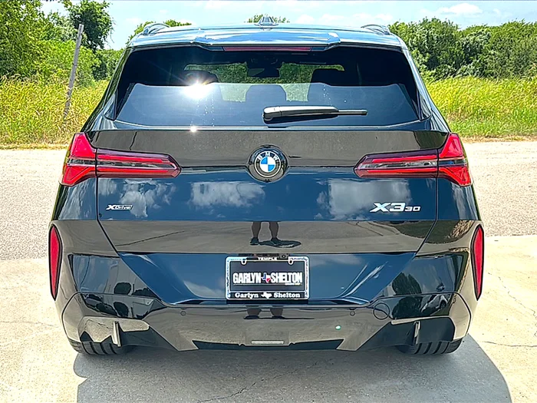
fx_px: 589
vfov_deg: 37.7
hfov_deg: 49.0
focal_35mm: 38
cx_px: 268
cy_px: 202
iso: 80
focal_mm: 6.86
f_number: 1.78
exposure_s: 1/3378
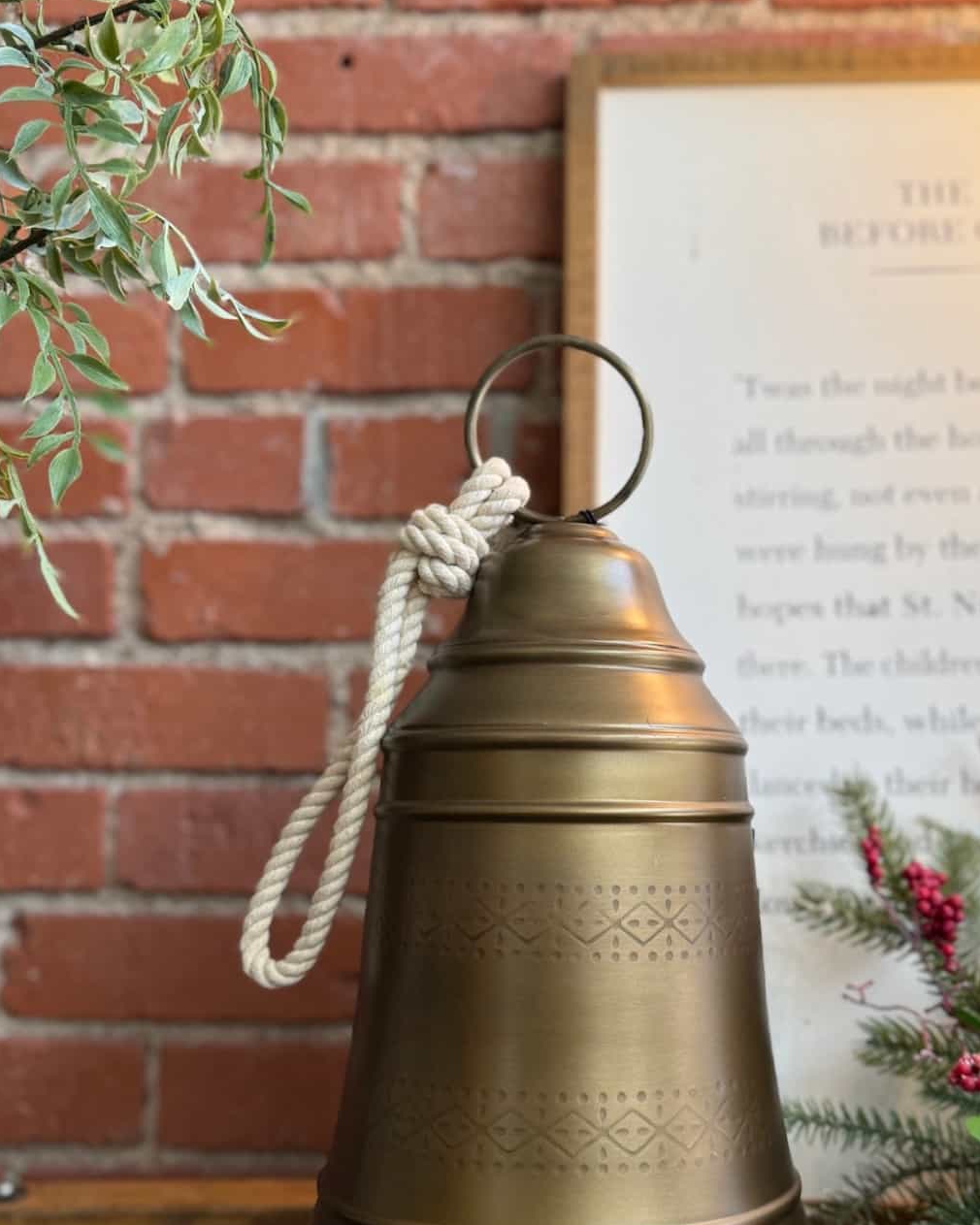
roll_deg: -1.4
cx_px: 582
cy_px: 712
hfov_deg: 40.0
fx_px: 1342
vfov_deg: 48.9
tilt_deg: +3.3
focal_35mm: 37
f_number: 1.78
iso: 100
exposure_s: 1/120
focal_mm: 6.76
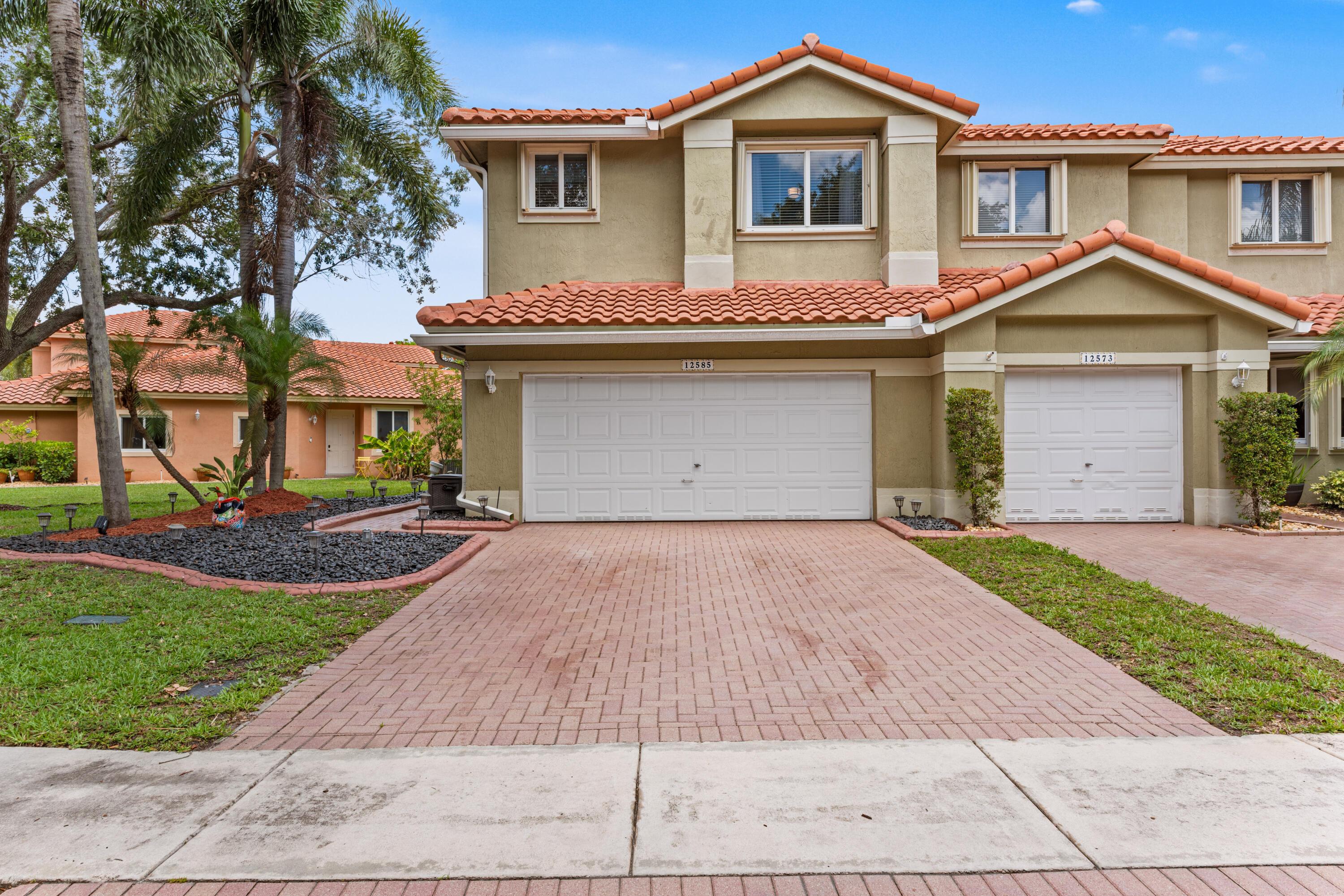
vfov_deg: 55.1
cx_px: 672
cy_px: 448
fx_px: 859
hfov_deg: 76.1
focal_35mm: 23
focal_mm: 23
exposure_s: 1/15
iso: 160
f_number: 13
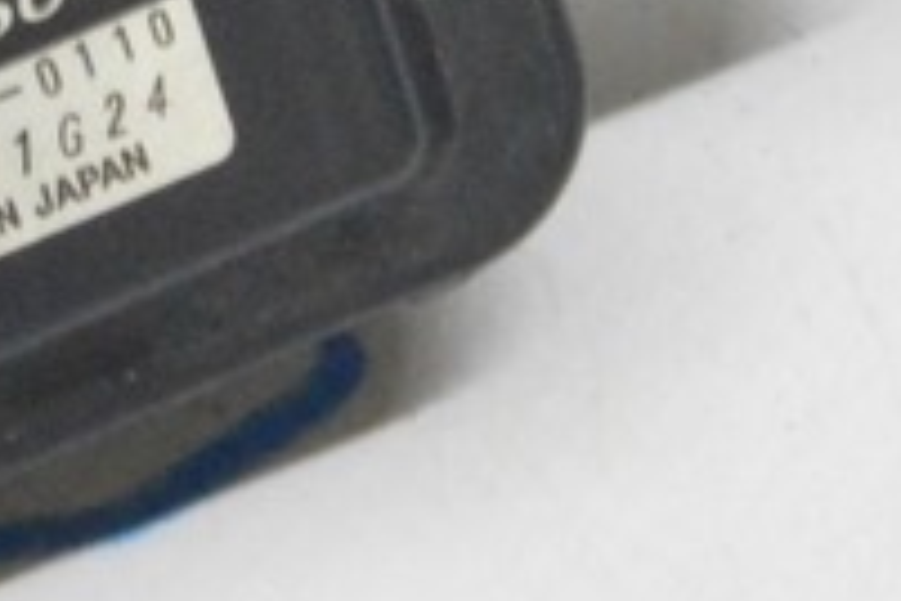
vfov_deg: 4.7
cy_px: -11
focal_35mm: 290
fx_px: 7257
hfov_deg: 7.1
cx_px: -49
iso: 6400
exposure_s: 1/20
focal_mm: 38
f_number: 20
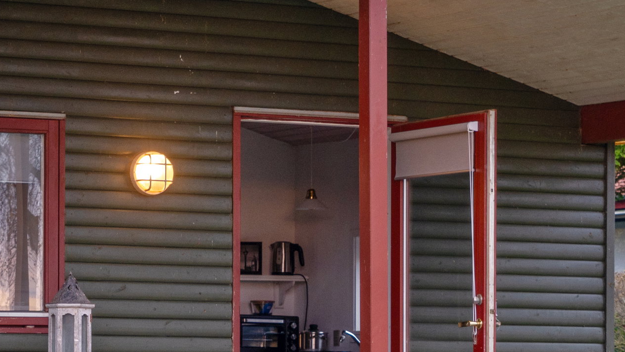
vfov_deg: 7.9
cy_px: 331
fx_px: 2552
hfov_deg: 13.9
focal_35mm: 154
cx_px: 206
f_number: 8
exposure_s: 1/4
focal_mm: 36
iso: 200
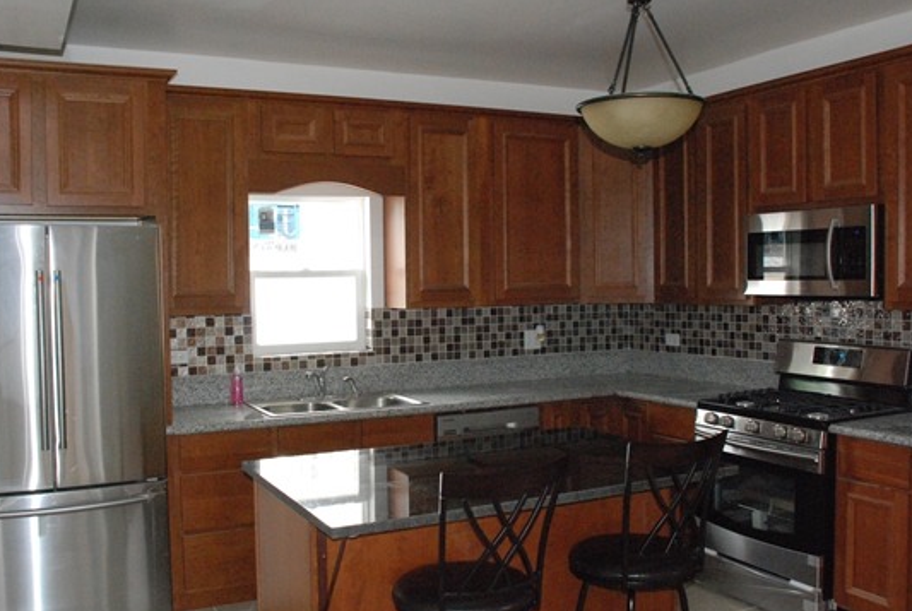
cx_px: 441
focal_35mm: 36
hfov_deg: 53.1
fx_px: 913
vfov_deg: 37.0
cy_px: 308
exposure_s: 1/80
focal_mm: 20
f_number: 6.3
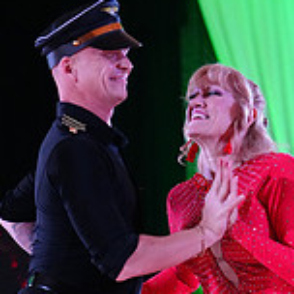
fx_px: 2181
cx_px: 189
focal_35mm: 227
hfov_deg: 7.7
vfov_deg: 7.6
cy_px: 395
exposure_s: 1/400
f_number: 2.8
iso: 6400
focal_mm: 70
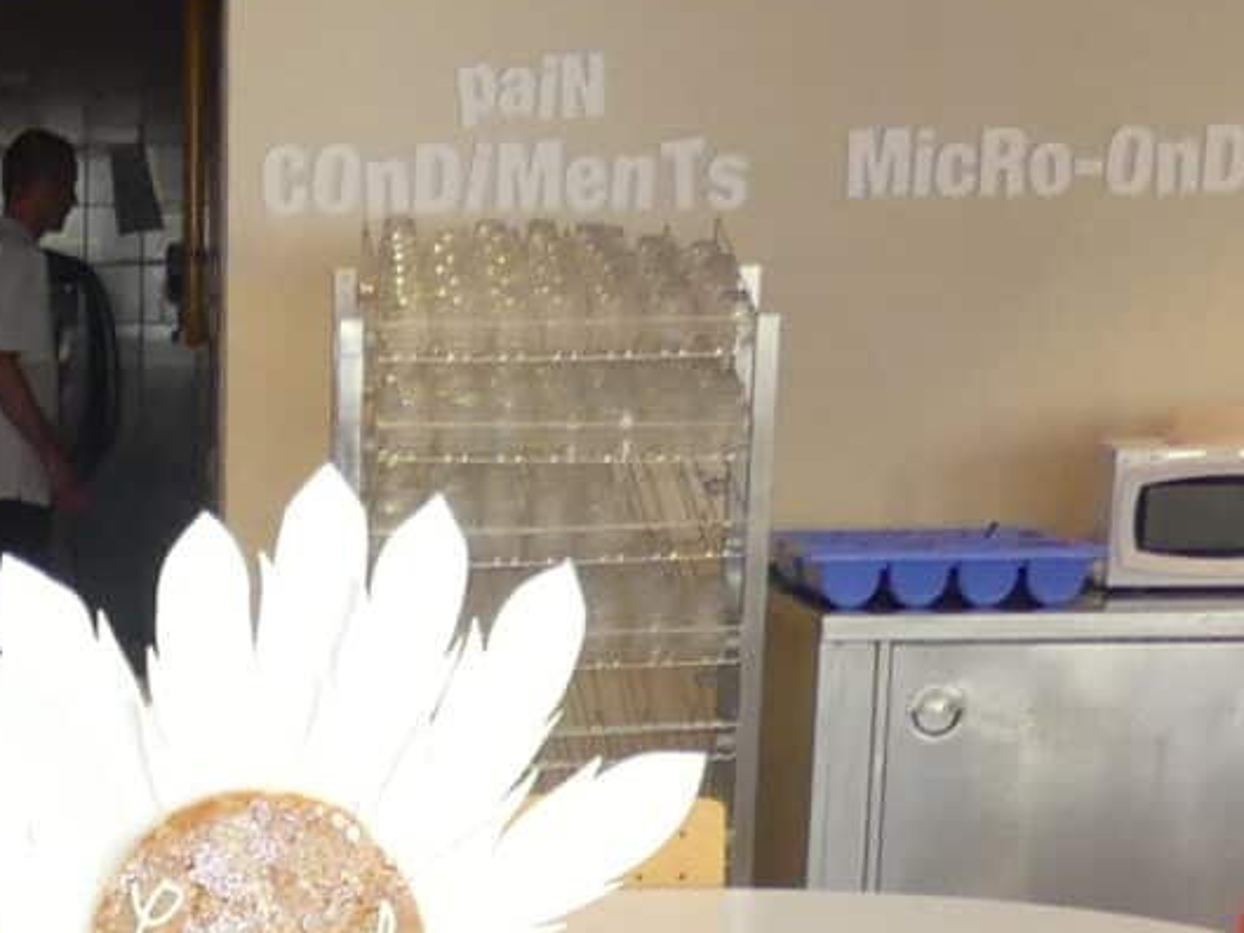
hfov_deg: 15.8
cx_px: -186
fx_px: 4349
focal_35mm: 121
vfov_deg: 10.9
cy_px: 2042
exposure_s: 1/60
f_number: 2.8
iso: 250
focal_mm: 4.5
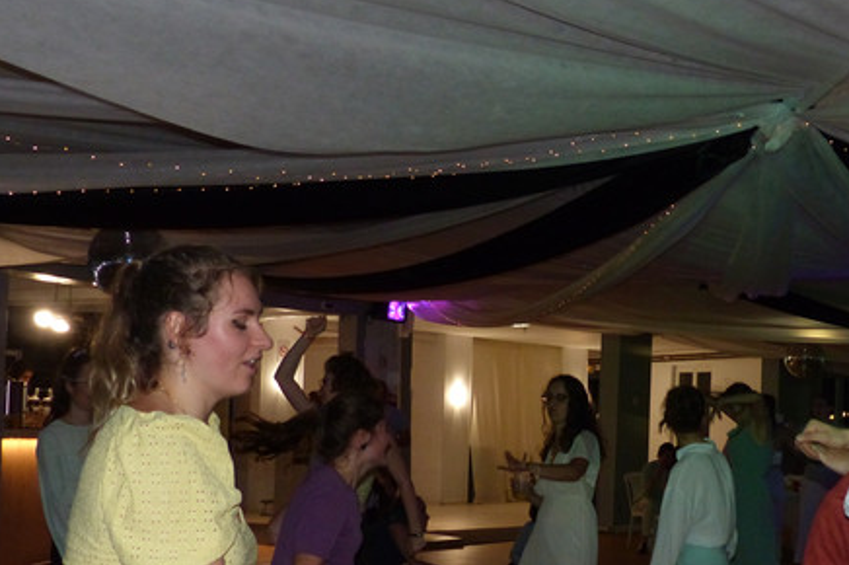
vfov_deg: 24.4
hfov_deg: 35.8
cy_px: 409
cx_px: 586
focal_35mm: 55
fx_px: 1296
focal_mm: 6.4
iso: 400
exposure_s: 1/80
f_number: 2.8
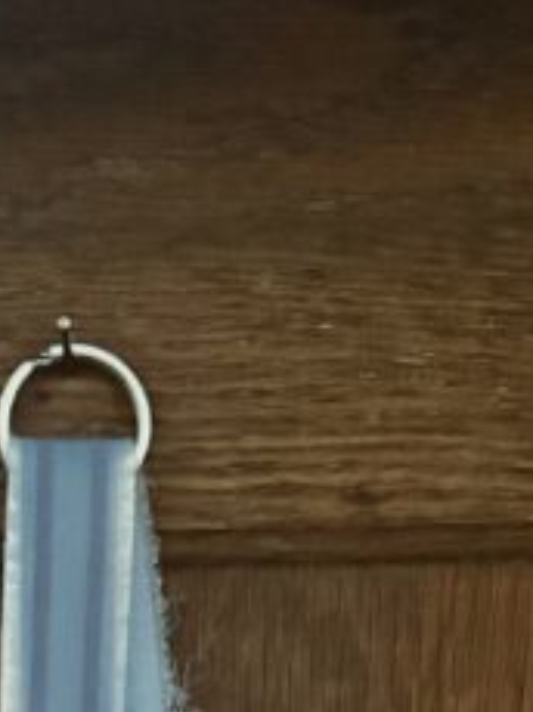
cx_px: 12
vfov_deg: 14.2
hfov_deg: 13.6
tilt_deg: -14.3
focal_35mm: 107
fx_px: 2201
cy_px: 1579
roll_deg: +0.9
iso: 1600
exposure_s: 1/30
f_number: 1.78
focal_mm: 6.76
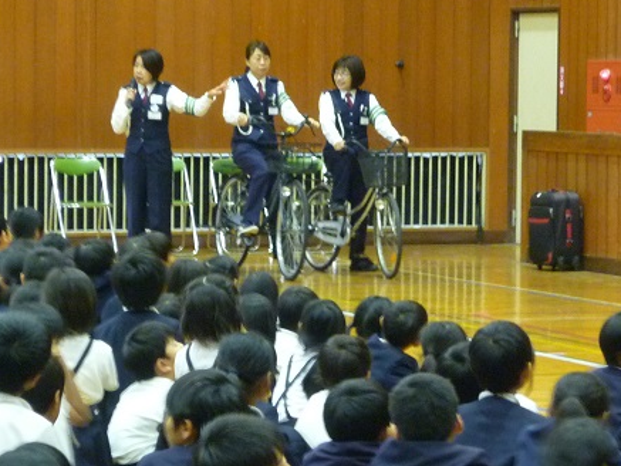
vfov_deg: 8.3
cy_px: 212
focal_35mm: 180
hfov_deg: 11.0
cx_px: 328
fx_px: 3230
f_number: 4.7
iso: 400
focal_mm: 15.3
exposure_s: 1/4
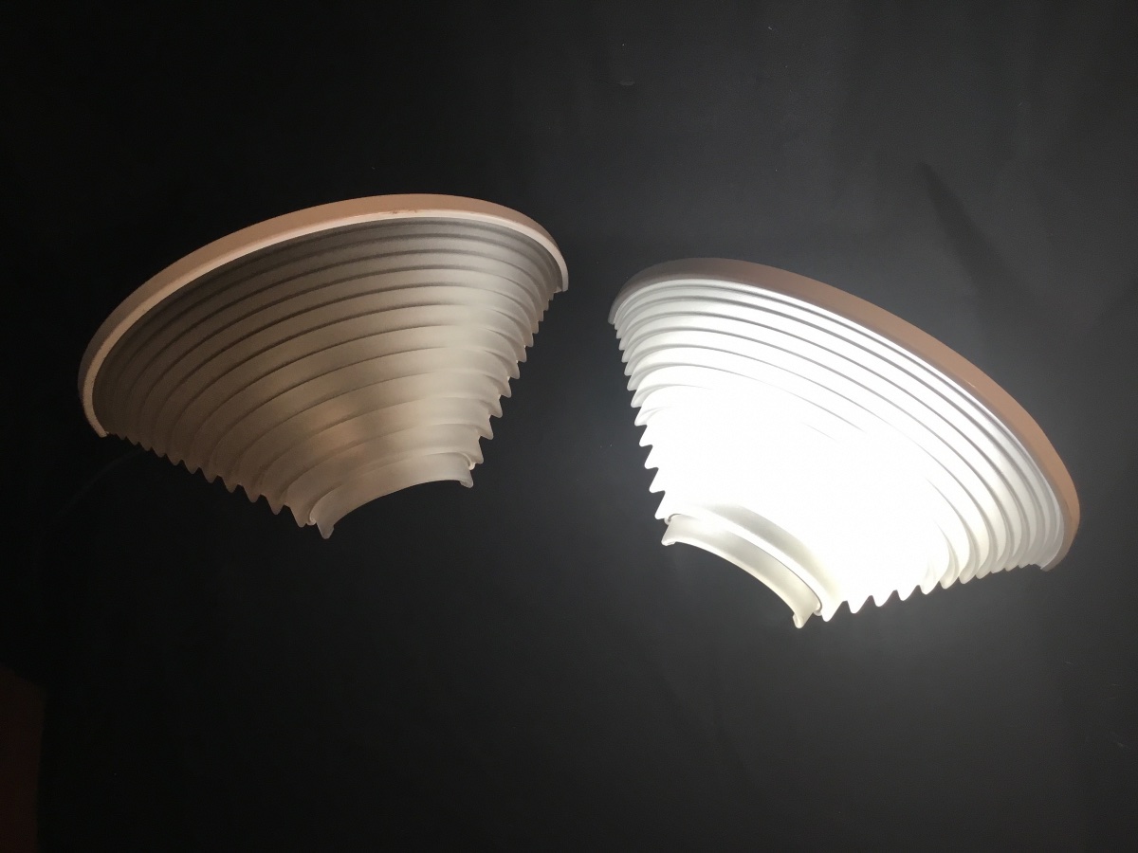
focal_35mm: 31
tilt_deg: -64.5
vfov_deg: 45.4
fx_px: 1019
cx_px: 569
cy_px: 426
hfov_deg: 58.4
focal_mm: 3.3
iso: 32
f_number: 2.4
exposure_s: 1/33
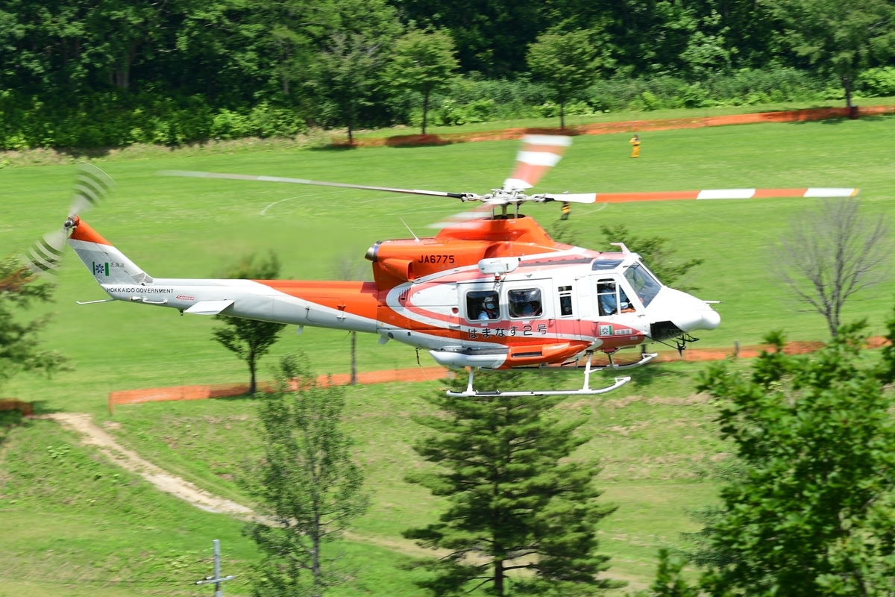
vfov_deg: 7.0
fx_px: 4848
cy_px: 298
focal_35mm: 195
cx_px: 448
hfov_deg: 10.5
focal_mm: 130
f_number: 6.7
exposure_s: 1/250
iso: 100
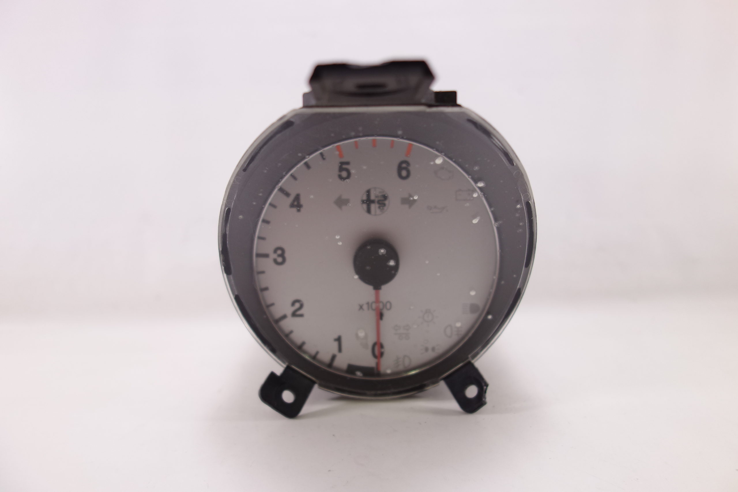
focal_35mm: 28
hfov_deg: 65.5
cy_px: 246
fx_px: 574
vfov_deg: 46.4
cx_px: 369
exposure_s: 1/100
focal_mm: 10.4
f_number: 2.2
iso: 125
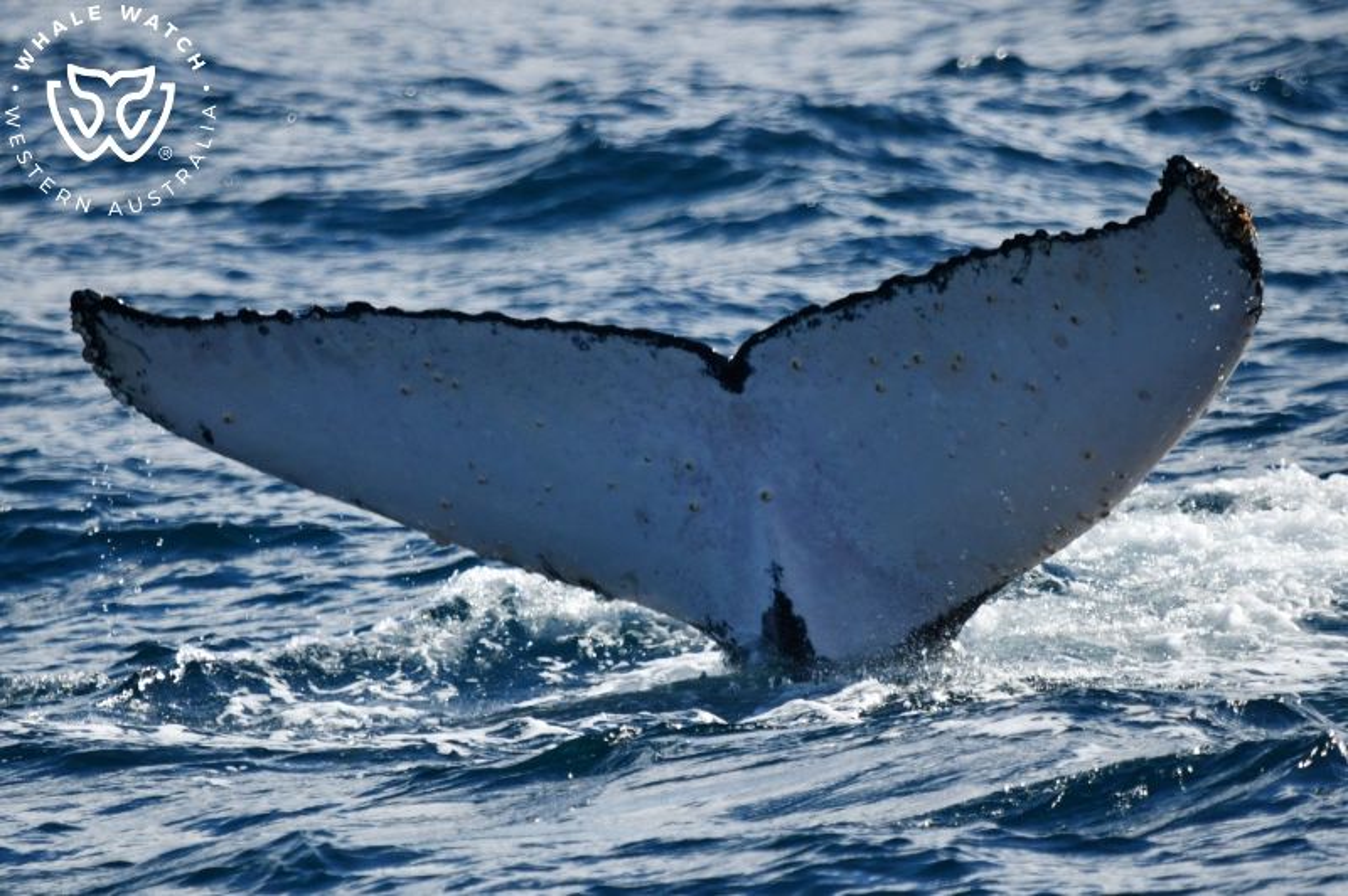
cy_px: 448
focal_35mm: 600
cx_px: 674
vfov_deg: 2.3
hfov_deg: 3.4
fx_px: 22448
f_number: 6.3
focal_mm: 600
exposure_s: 1/8000
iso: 1100
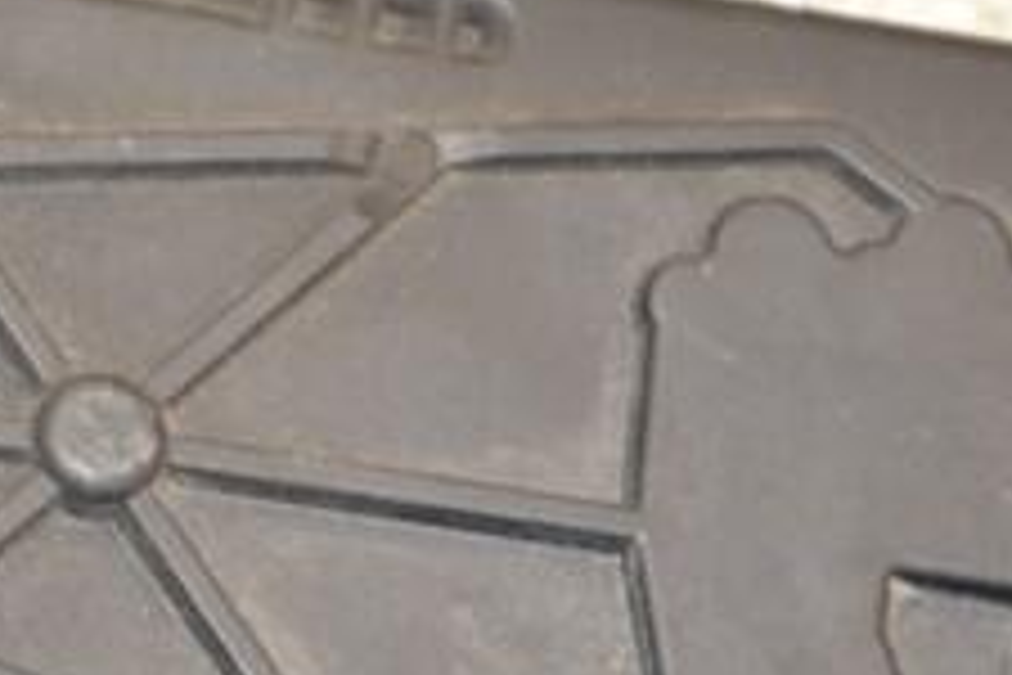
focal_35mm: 420
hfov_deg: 4.9
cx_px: 166
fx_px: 11815
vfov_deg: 3.3
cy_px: 684
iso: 800
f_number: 5.6
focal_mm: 105
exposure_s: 1/60
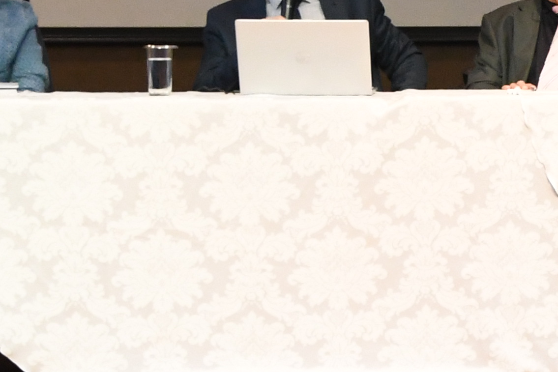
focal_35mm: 206
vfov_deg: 6.7
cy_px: 184
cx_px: 708
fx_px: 3193
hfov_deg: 9.8
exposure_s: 1/30
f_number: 8
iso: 2500
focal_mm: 28
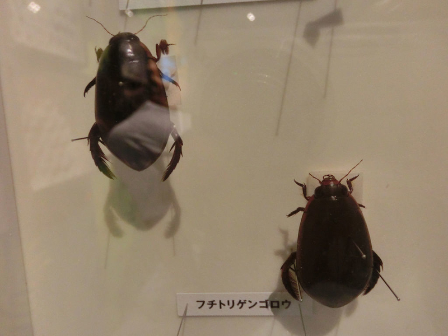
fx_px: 362
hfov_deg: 63.4
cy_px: 168
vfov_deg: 49.7
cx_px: 224
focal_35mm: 28
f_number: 3
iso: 800
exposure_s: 1/40
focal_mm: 5
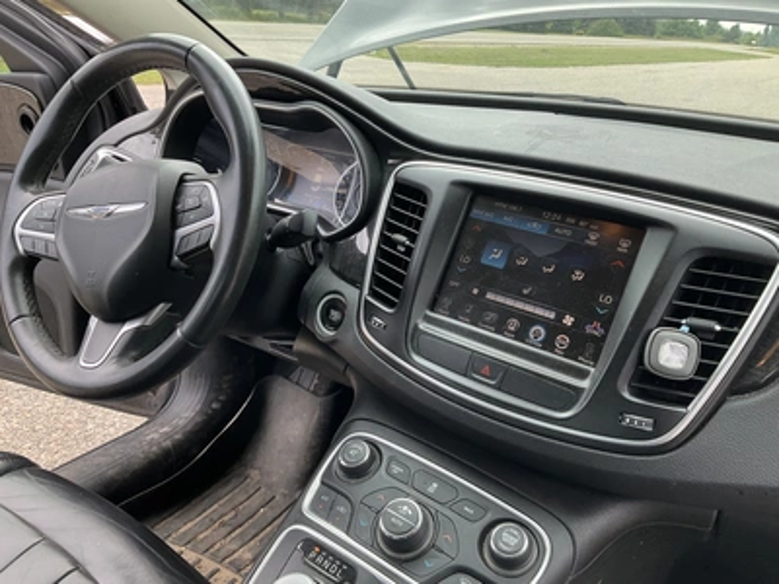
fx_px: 653
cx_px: 390
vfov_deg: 48.2
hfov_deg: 61.7
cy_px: 292
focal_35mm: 29
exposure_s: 1/144
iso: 20
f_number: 1.8
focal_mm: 3
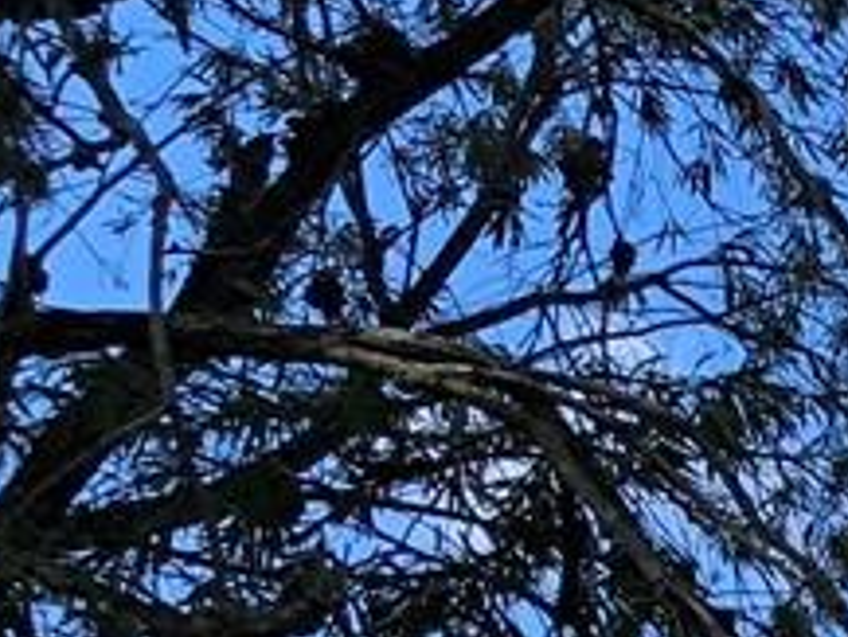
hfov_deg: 8.4
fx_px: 5049
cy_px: 1677
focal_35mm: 206
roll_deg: -1.8
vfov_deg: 6.7
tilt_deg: +7.7
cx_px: 2380
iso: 20
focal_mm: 3.99
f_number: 1.8
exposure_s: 1/1043
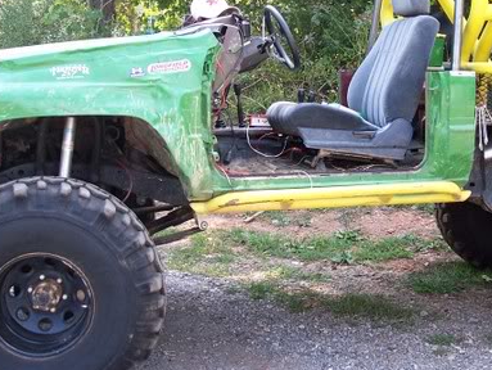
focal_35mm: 65
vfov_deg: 22.3
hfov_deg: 29.6
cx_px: 331
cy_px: 67
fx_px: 925
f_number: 3.4
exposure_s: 1/125
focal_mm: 8
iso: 100
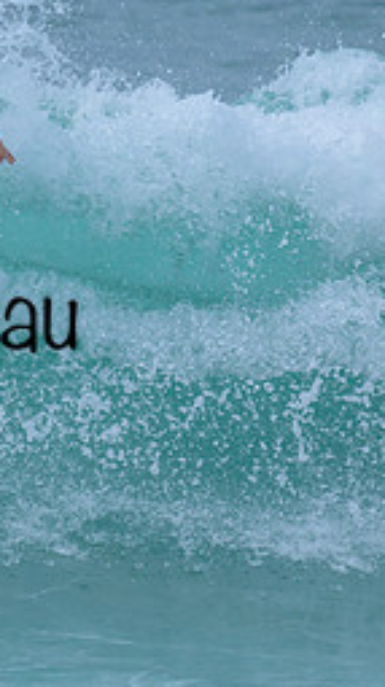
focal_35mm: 2502
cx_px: -339
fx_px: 45514
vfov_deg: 0.9
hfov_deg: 0.5
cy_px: 422
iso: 180
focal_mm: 800
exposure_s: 1/2000
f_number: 6.3
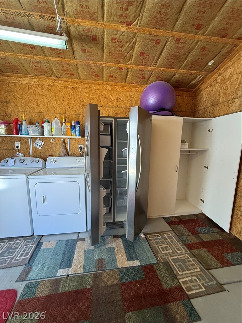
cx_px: 121
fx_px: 130
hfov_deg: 85.7
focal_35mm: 14
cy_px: 162
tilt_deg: -6.1
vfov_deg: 102.1
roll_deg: -3.9
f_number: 2.2
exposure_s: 1/60
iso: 160
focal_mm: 2.22
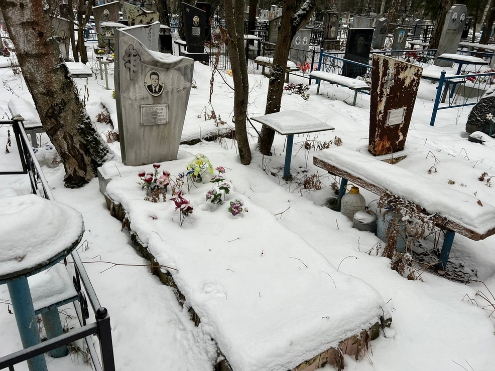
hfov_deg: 65.3
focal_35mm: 27
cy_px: 184
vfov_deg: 51.4
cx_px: 242
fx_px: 386
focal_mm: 5.7
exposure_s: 1/121
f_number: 1.5
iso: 40
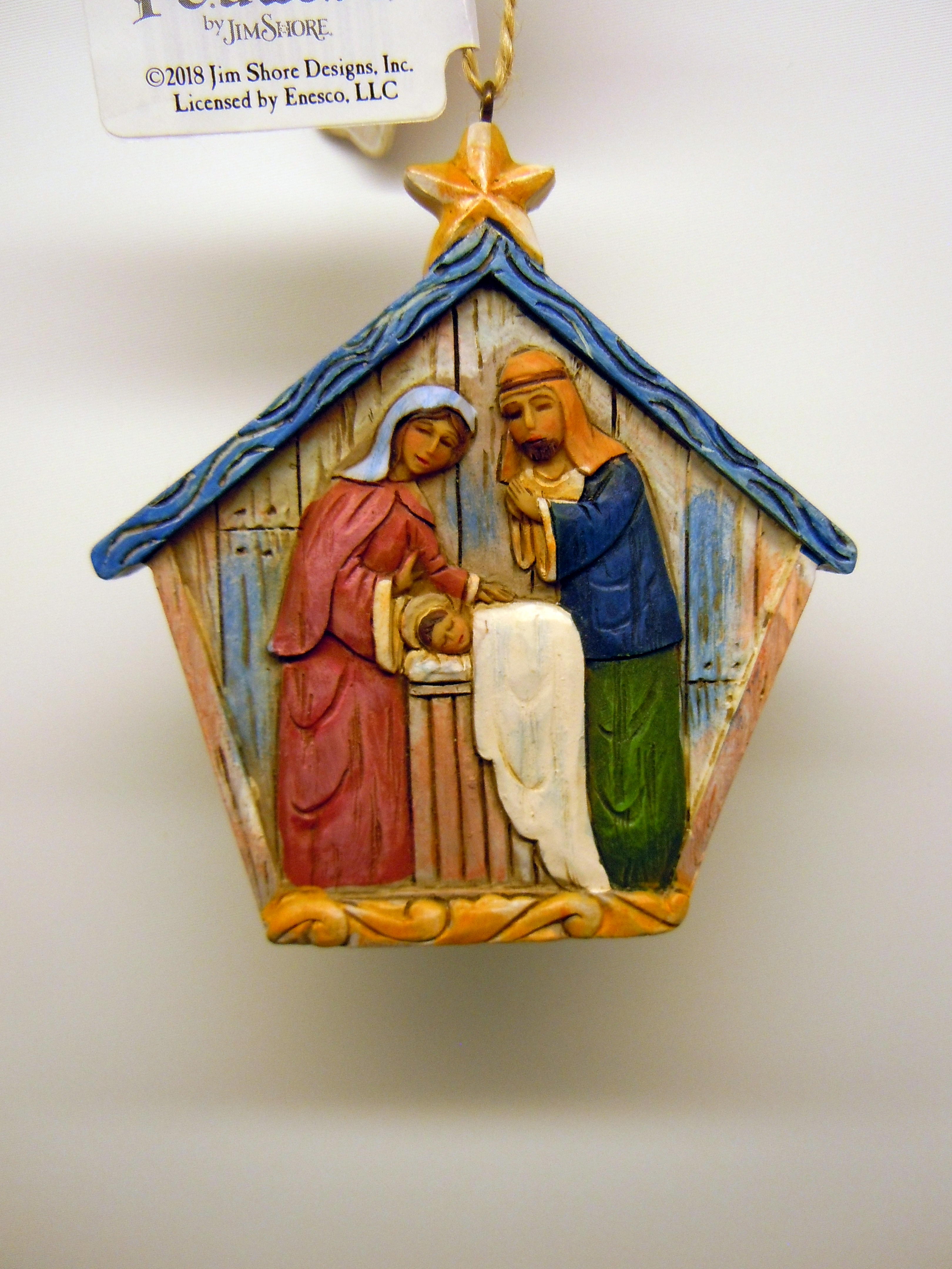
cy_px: 634
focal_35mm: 30
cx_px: 476
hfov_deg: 46.8
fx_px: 1100
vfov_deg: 60.0
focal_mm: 5.4
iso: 250
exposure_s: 1/125
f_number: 3.5
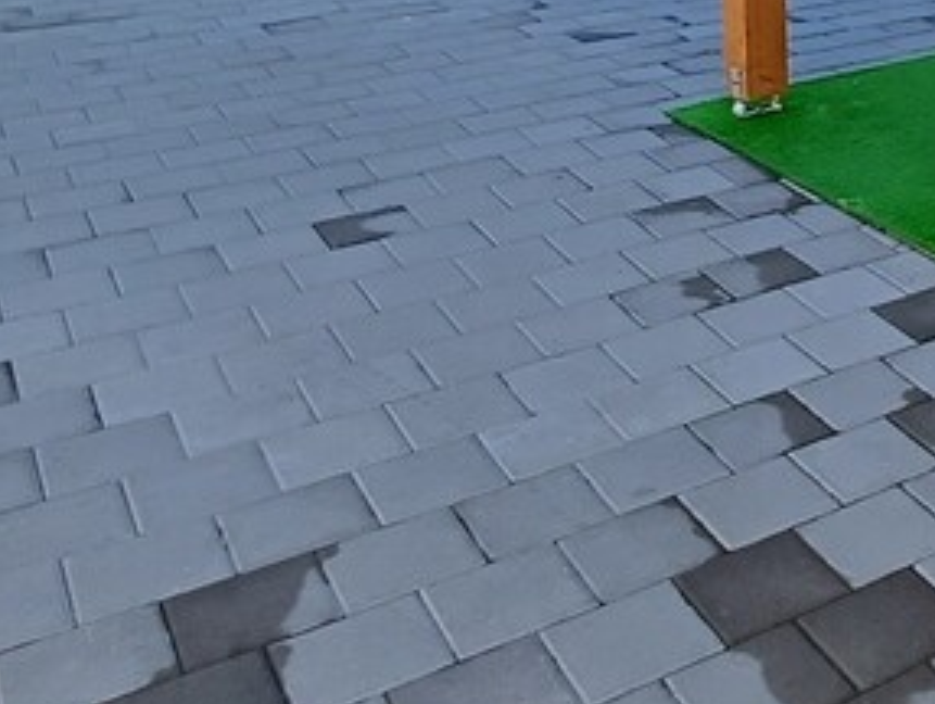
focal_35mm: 57
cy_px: -85
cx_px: 1114
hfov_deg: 29.2
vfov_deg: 23.9
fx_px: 1542
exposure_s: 1/445
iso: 40
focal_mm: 1.64
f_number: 2.2
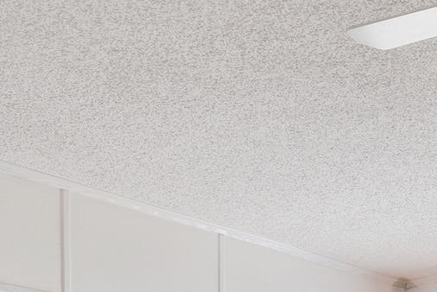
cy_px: 490
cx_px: 734
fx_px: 959
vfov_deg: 15.4
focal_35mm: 79
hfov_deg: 20.2
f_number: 9
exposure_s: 1/6
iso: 400
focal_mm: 16
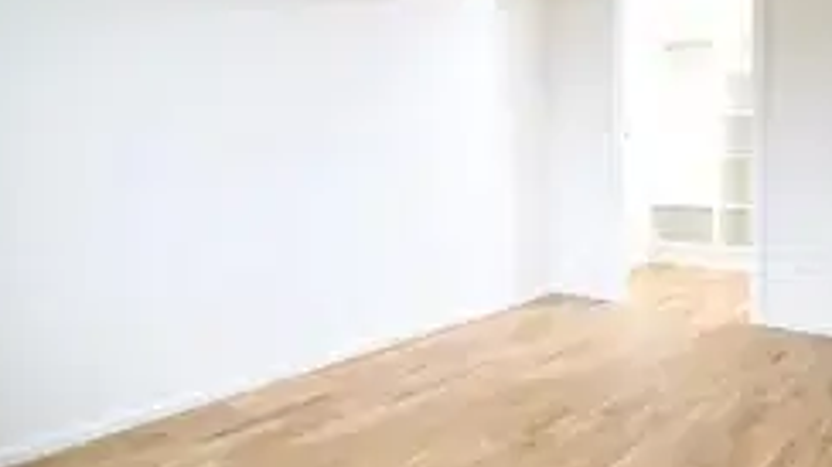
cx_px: 556
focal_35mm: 27
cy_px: 174
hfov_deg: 67.9
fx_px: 595
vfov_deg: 42.5
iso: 800
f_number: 7.1
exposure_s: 1/60
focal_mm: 10
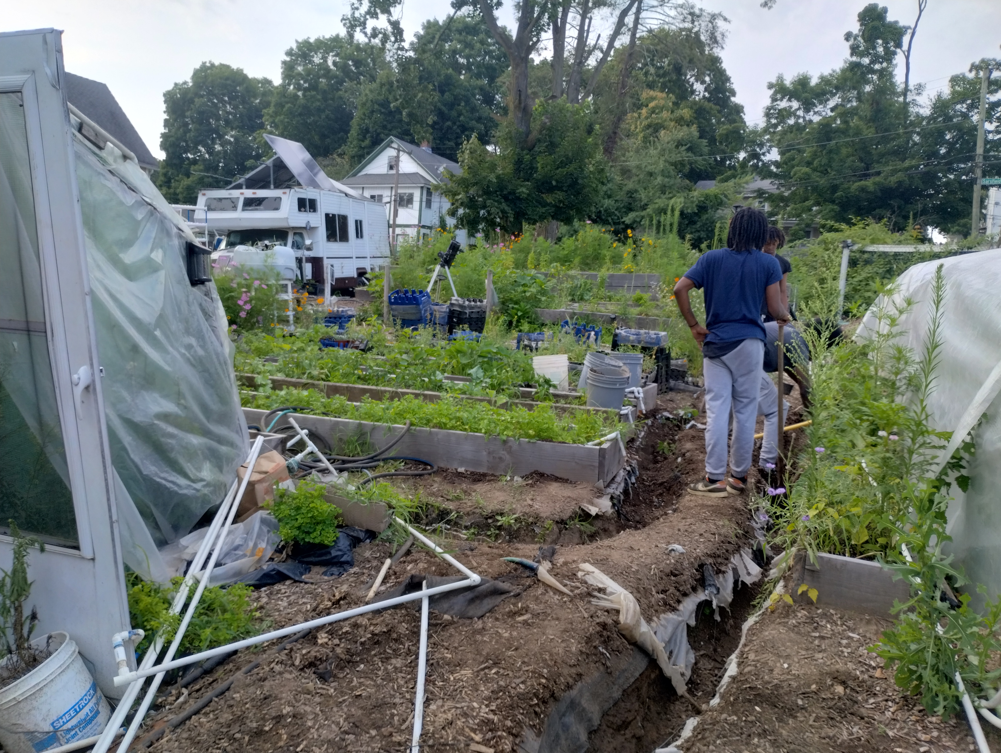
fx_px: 811
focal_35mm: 28
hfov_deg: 63.4
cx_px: 500
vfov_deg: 49.9
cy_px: 376
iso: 100
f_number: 1.8
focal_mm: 4.27
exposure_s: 1/248
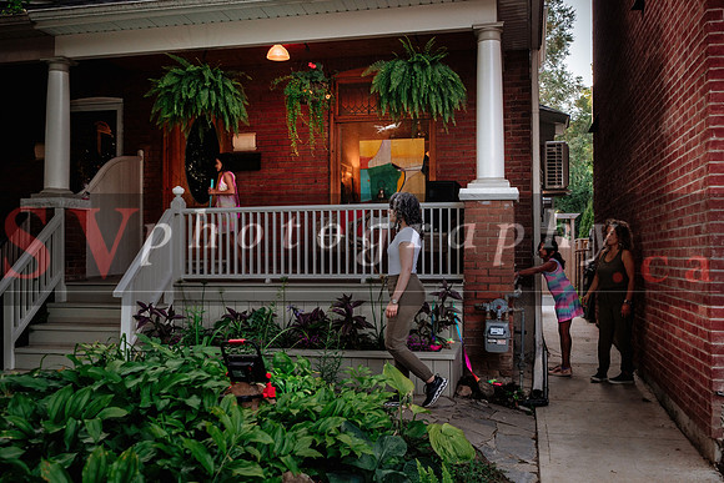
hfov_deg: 55.9
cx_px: 362
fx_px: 682
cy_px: 242
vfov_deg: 39.0
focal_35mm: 34
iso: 800
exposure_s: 1/250
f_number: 4
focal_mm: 21.9
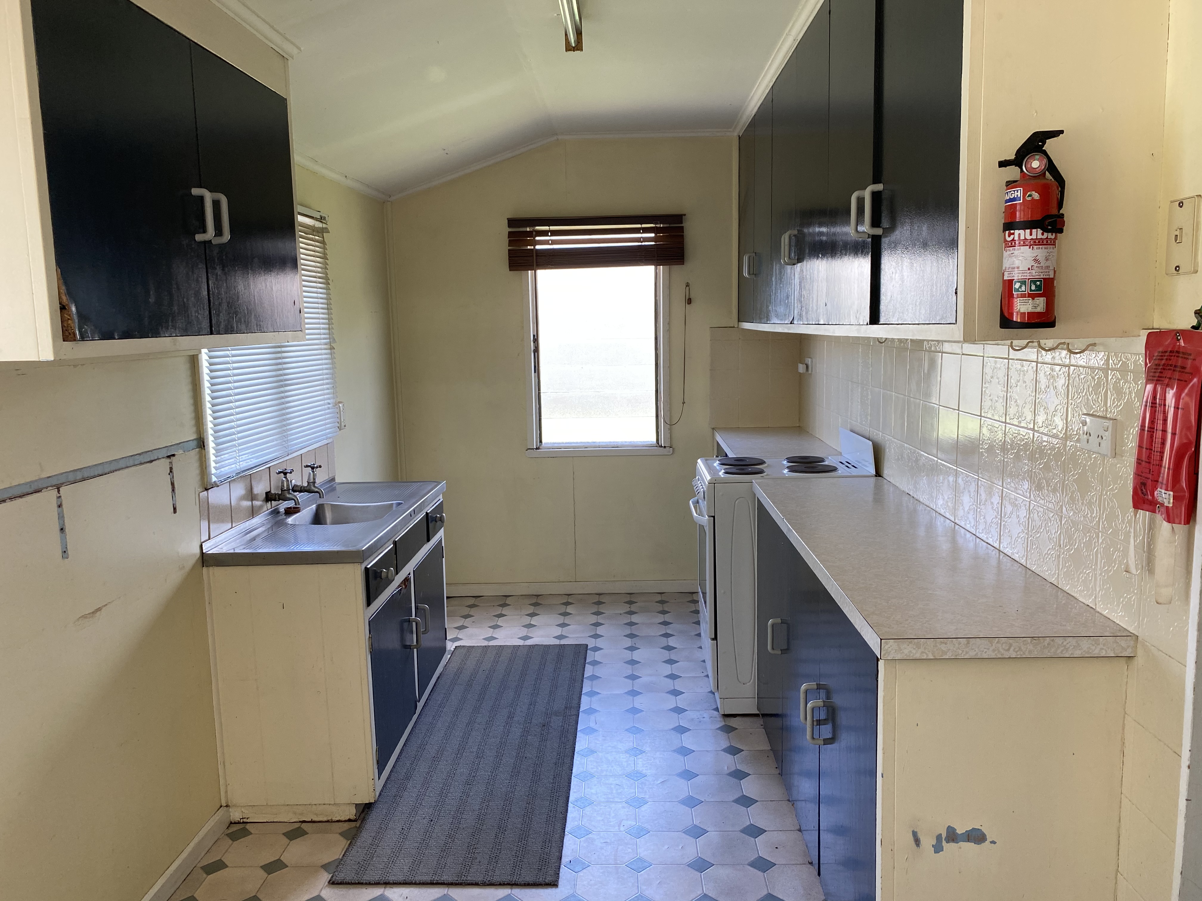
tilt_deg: -7.4
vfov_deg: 53.1
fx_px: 903
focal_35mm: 26
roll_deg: +0.5
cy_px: 450
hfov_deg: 67.3
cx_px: 601
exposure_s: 1/121
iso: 100
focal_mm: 4.25
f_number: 1.8
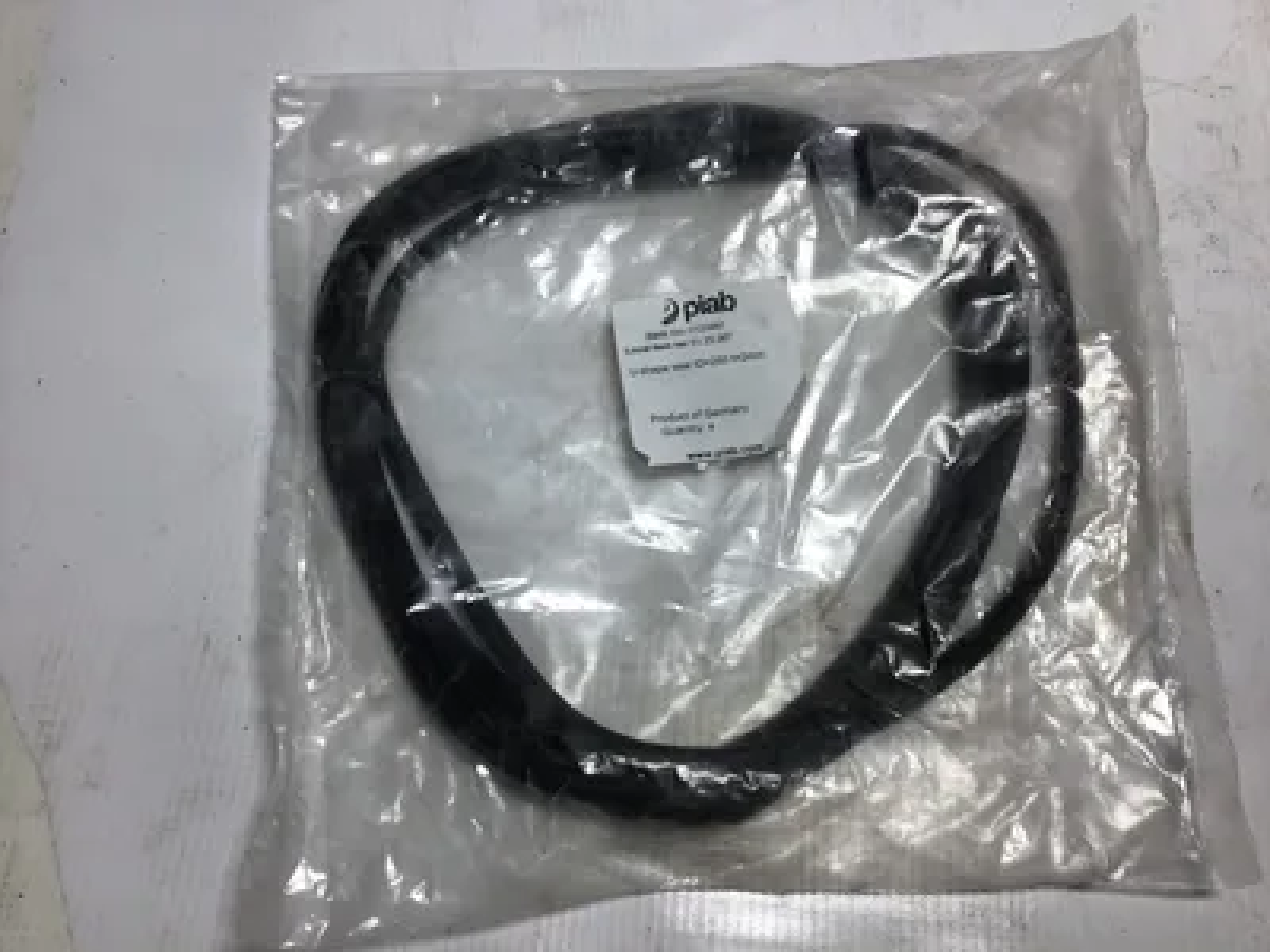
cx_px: 635
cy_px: 476
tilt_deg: -67.8
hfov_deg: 58.4
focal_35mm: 31
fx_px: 1137
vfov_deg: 45.4
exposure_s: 1/220
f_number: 2.4
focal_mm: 3.3
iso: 25
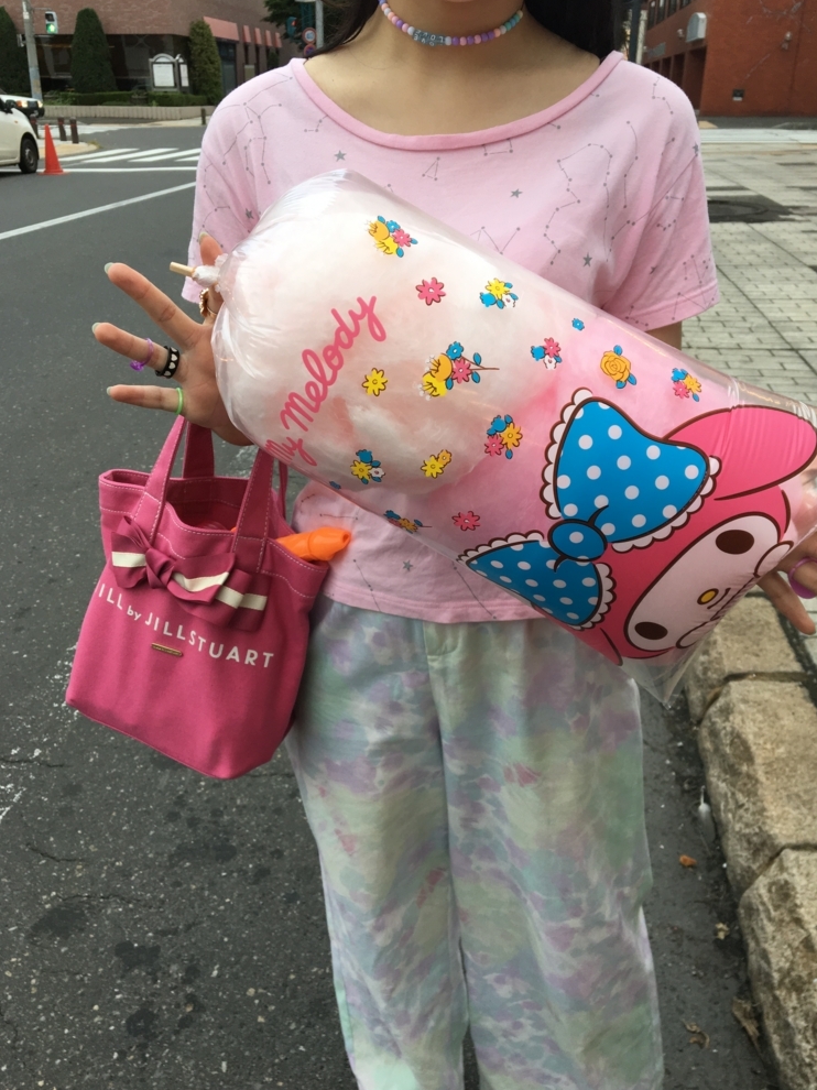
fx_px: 944
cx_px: 405
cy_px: 545
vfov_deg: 60.0
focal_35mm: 30
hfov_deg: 46.8
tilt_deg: -24.6
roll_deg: -0.6
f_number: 2.2
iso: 40
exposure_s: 1/120
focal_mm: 4.15
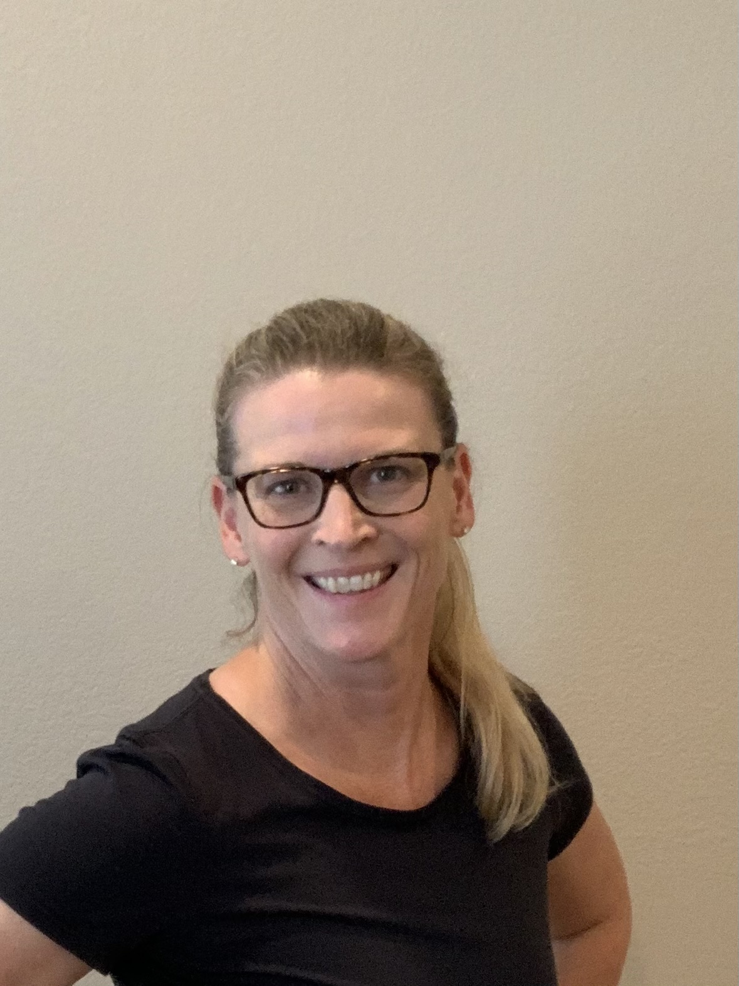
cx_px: 370
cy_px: 493
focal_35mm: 32
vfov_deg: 56.8
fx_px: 911
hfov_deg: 44.2
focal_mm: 2.87
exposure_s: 1/60
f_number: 2.2
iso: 250
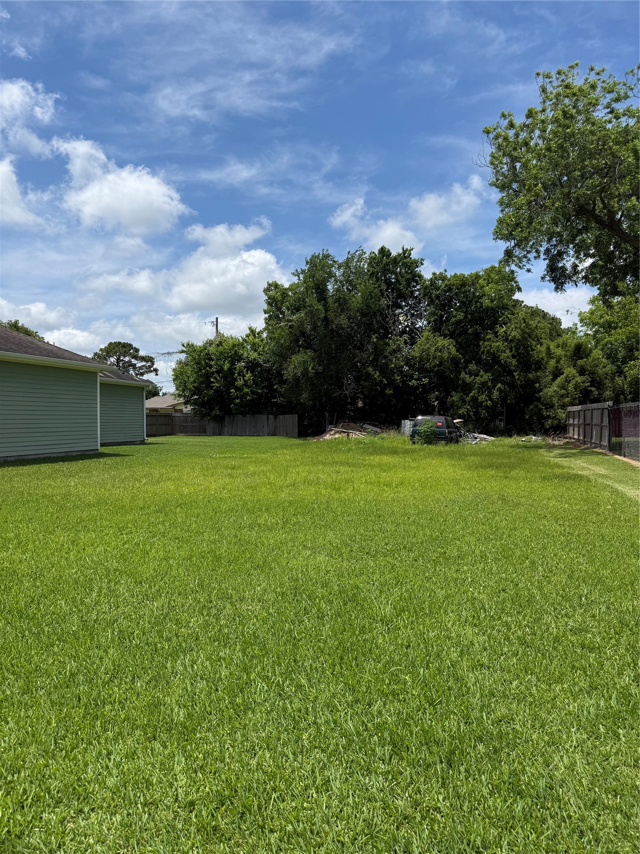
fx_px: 592
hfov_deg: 56.8
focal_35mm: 24
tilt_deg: -0.7
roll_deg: -0.5
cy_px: 427
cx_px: 320
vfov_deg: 71.6
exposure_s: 1/6173
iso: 80
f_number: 1.78
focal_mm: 6.76
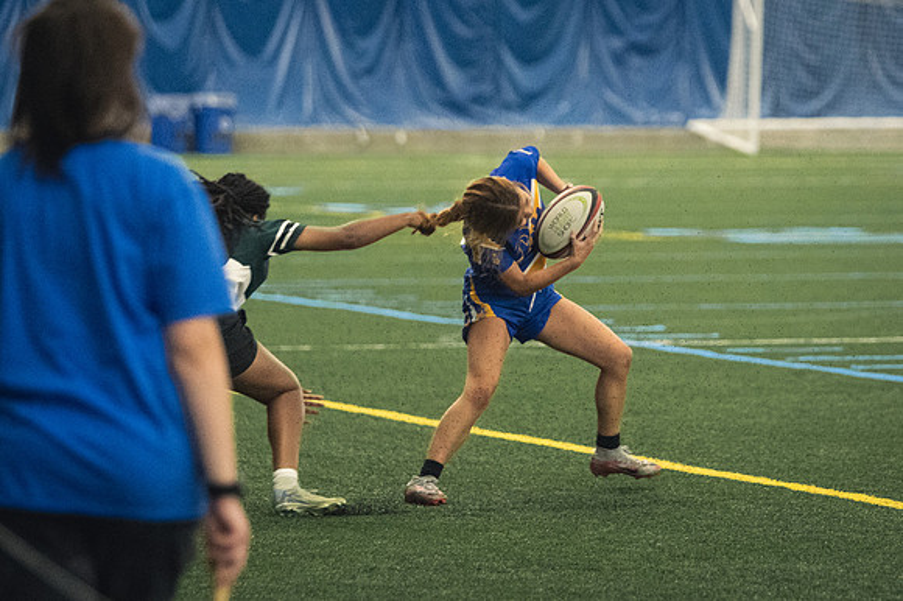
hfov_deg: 7.8
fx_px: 6587
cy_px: 371
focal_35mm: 263
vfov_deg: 5.2
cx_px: 574
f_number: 2.8
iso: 9000
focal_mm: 135
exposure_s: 1/500
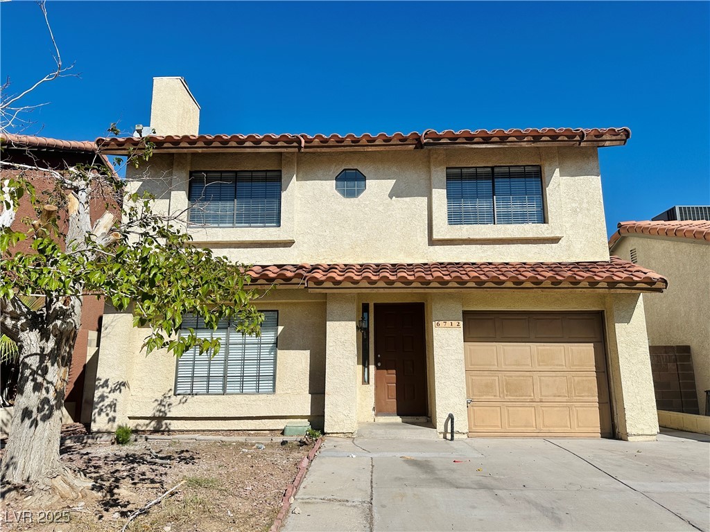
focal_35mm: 24
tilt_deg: +11.7
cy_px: 266
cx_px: 355
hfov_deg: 71.6
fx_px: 492
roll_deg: +0.4
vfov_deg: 56.8
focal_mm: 6.86
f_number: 1.78
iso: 80
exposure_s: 1/10753
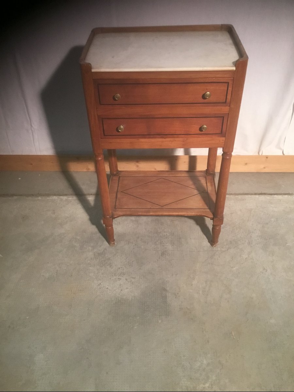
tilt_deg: -41.0
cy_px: 196
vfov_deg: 58.4
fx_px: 351
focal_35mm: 31
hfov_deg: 45.4
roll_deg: +0.7
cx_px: 147
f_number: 2.4
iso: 160
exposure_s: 1/33
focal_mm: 3.3
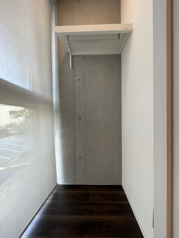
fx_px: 97
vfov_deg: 102.1
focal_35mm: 14
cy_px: 119
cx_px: 90
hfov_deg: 85.7
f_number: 2.4
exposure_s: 1/100
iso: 160
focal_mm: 1.55
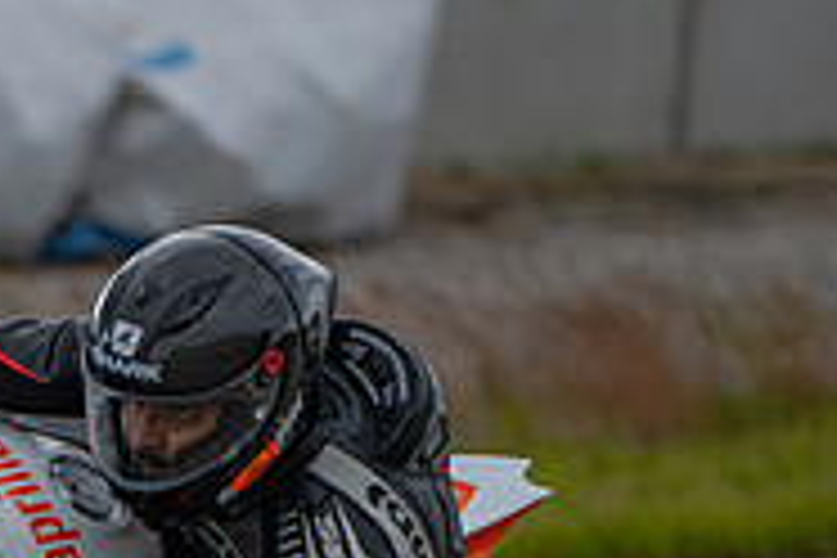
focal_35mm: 709
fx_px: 16483
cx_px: -62
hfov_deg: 2.9
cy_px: 642
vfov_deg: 1.9
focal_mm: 195
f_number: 2.8
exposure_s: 1/1600
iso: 100
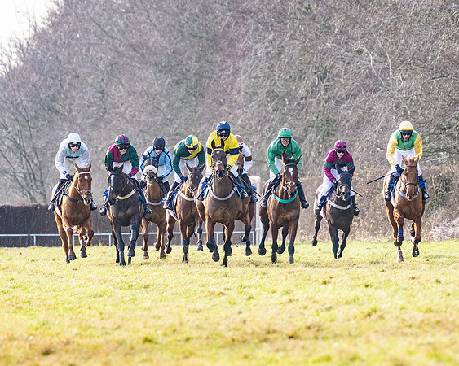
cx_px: 352
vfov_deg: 3.7
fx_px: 5711
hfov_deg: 4.6
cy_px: 175
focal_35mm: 421
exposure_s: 1/2500
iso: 800
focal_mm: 195
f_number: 4
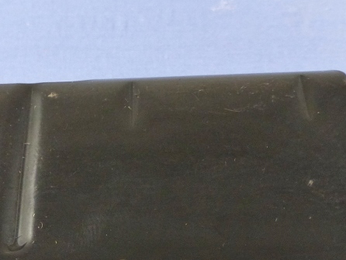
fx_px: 560
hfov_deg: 34.0
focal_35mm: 56
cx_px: 115
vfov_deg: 25.6
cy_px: 215
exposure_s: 1/60
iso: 320
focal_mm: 4.5
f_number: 2.8
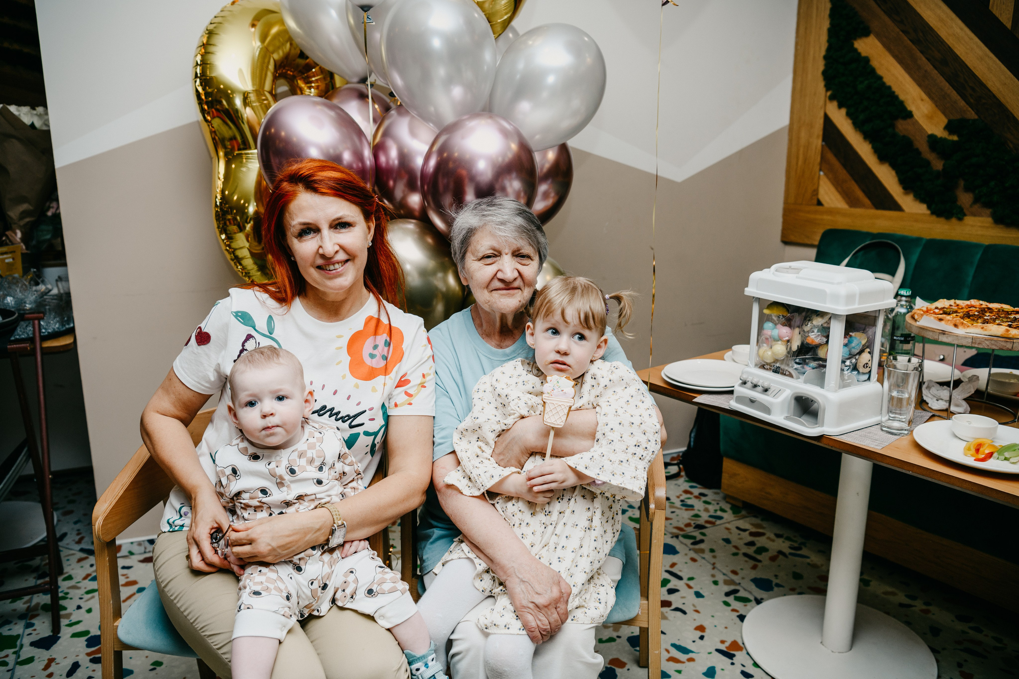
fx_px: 849
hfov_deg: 61.9
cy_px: 340
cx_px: 510
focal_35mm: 30
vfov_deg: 43.6
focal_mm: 30
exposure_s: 1/160
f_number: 3.5
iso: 125
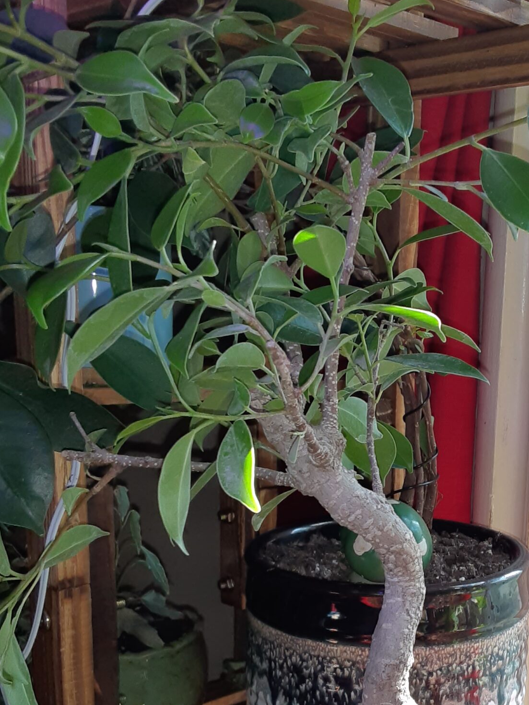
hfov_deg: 29.9
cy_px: 503
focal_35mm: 47
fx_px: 958
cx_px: 453
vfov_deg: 39.6
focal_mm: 2.91
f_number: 1.9
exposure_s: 1/120
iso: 50
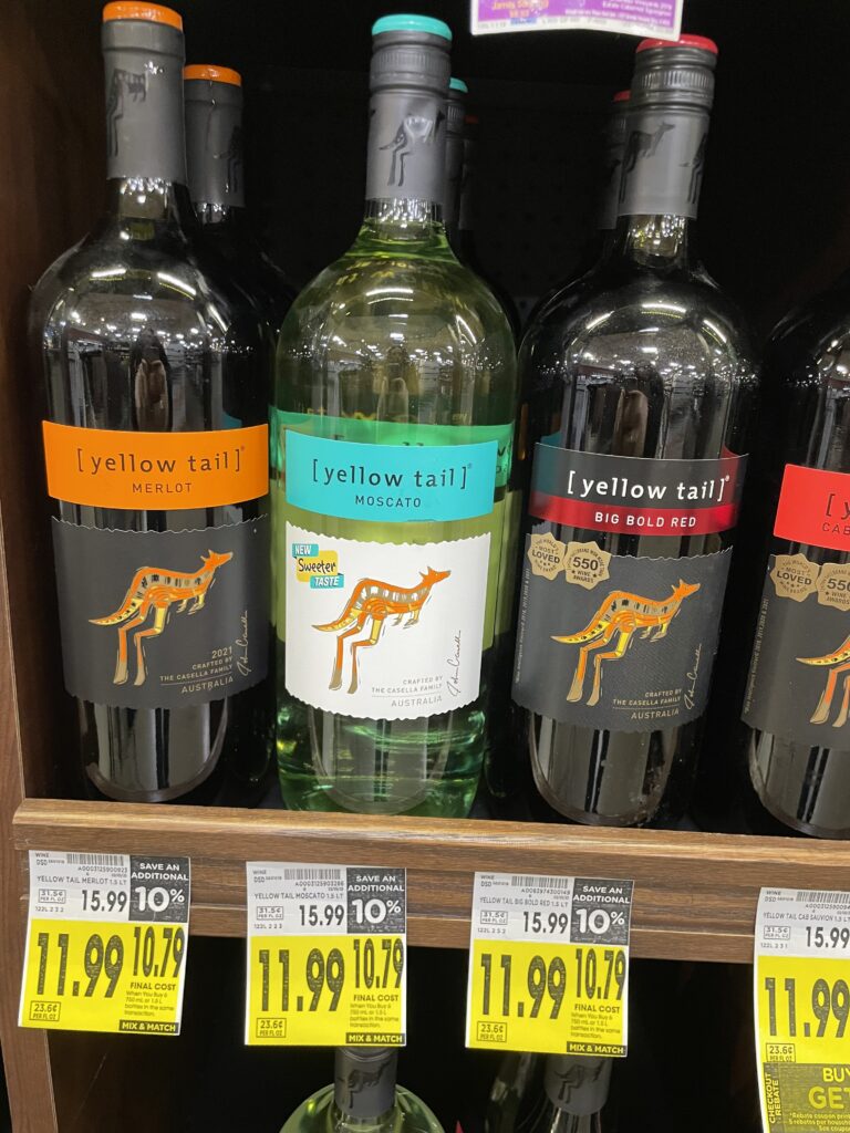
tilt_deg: -15.9
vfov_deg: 67.3
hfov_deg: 53.1
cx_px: 425
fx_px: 851
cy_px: 566
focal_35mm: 26
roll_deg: -2.6
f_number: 1.6
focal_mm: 4.2
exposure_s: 1/60
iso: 320
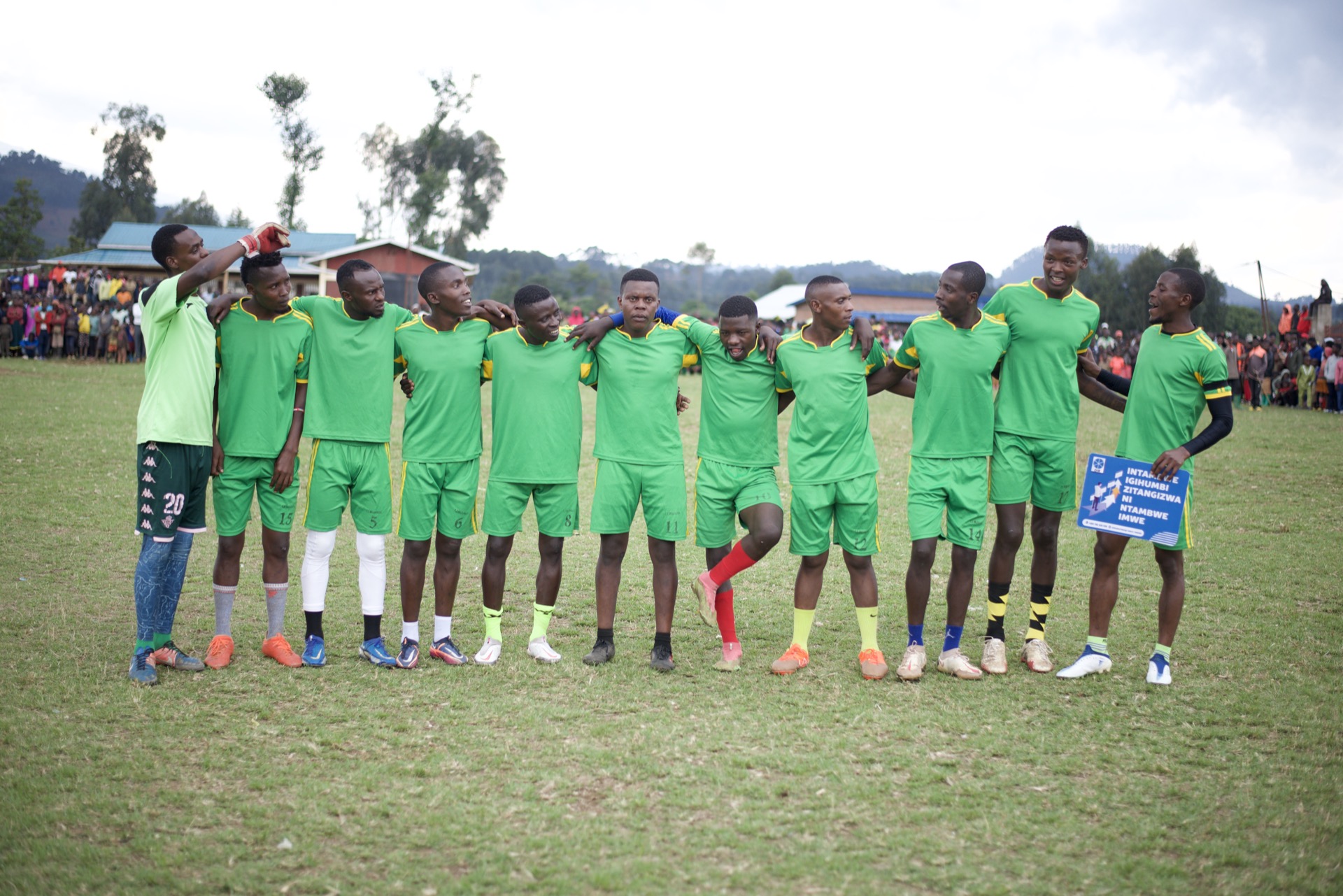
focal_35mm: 50
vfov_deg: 27.0
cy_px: 448
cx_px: 672
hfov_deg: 39.6
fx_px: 1866
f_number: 1.8
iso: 400
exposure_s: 1/1250
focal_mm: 50
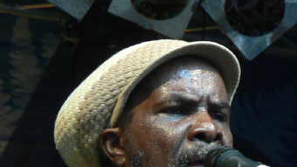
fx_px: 2165
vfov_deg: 4.4
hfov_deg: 7.8
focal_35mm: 275
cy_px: 191
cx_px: 192
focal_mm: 24.6
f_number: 3.3
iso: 100
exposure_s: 1/30
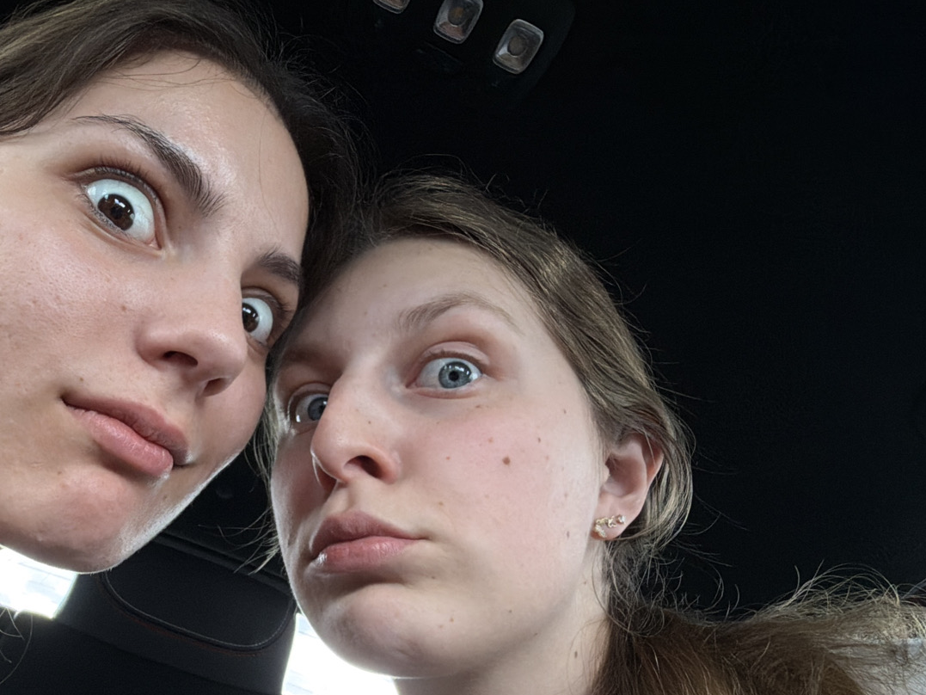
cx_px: 268
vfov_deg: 51.9
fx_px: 696
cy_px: 472
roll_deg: -16.8
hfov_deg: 64.5
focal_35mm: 26
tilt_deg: +34.7
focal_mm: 2.22
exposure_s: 1/121
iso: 250
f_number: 2.2
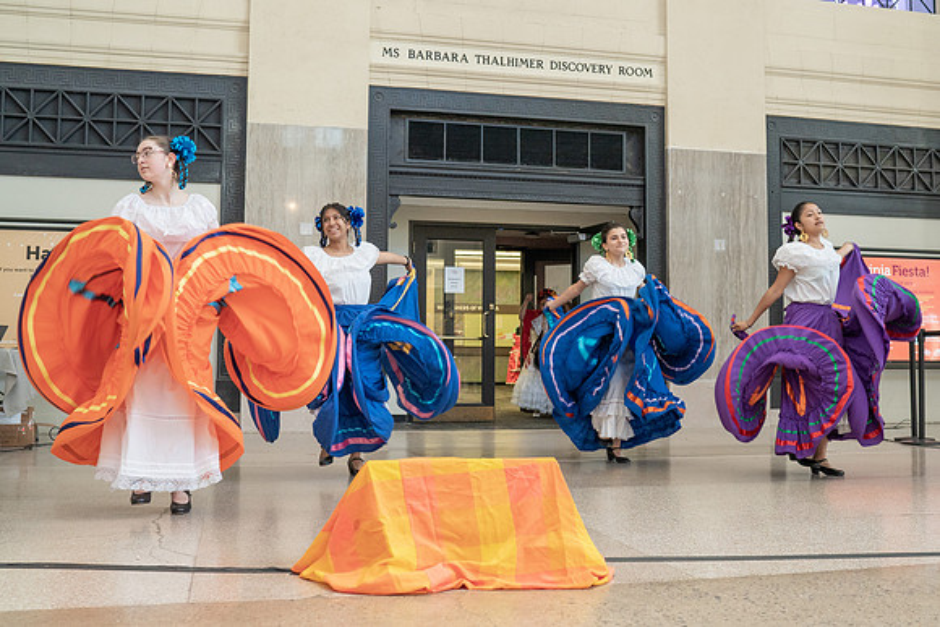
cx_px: 506
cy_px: 290
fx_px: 1060
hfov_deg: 47.8
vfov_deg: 32.9
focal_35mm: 41
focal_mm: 35
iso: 2000
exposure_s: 1/200
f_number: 4
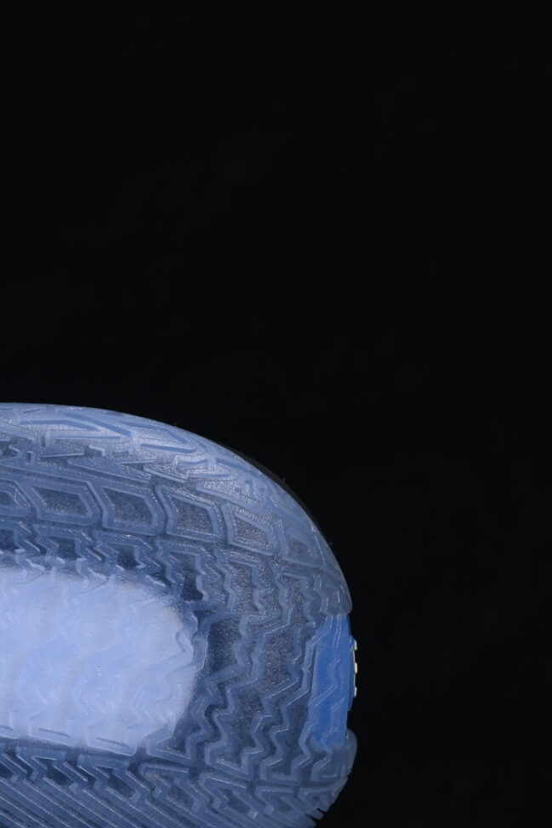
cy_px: 471
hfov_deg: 6.8
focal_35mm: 198
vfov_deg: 10.4
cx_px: -410
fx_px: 4552
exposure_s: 1/80
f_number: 8
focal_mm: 50
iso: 160
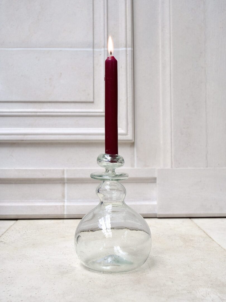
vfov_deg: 38.2
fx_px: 435
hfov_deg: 29.1
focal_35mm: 50
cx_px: 113
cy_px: 151
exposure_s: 1/250
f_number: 5
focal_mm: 25
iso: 200
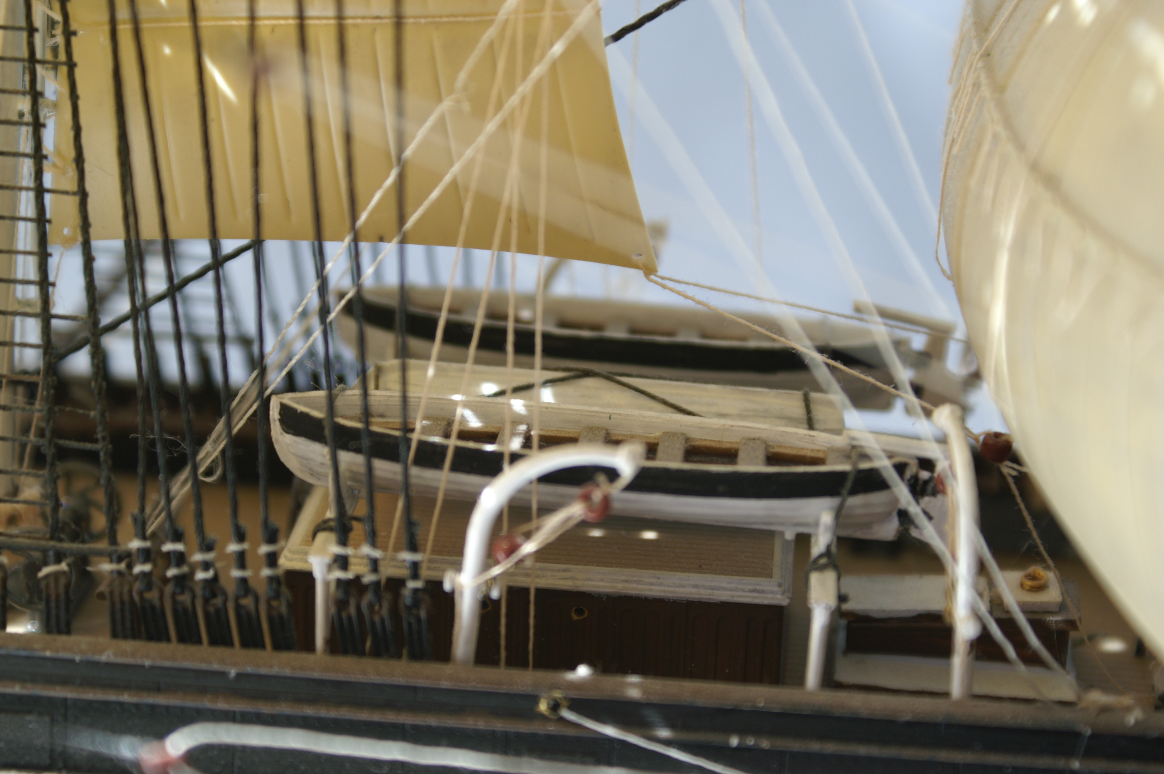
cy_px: 387
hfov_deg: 22.6
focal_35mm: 90
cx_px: 582
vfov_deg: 15.2
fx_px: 2907
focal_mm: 60
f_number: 5.6
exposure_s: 1/125
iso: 200
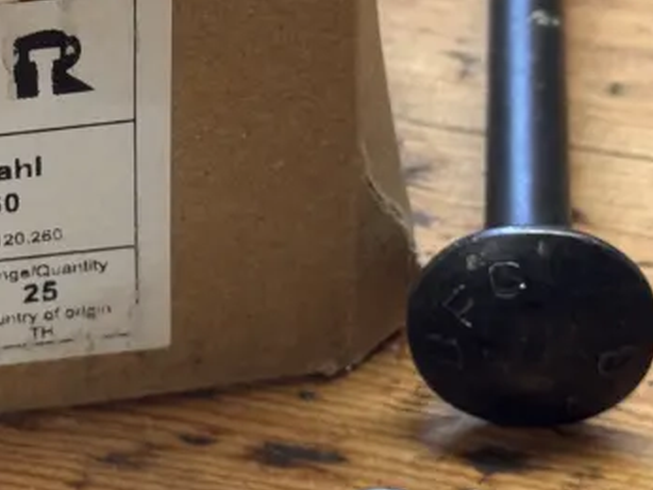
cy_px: 117
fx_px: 2681
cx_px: -9
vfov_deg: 10.4
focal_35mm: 142
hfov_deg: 13.7
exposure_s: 1/71
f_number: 1.78
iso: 100
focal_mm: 6.76
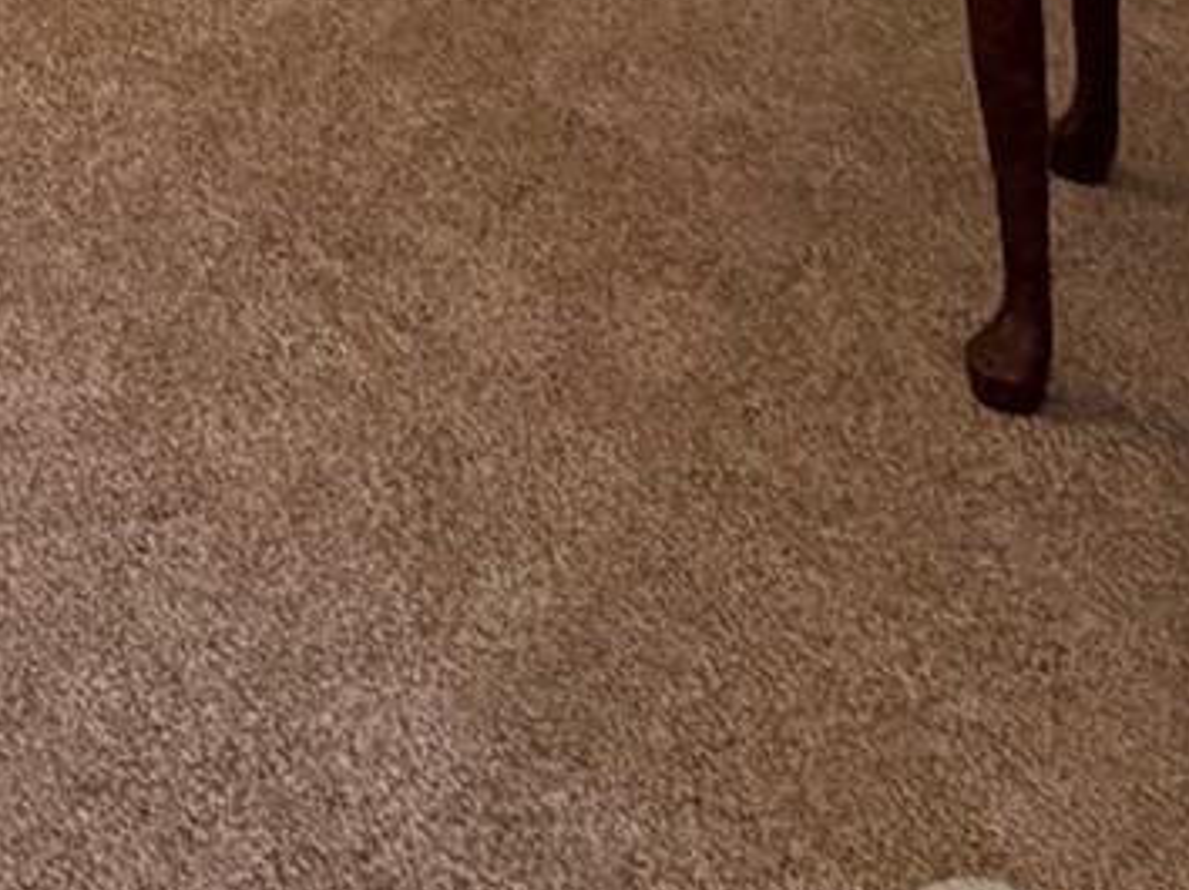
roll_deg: +1.7
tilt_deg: -2.6
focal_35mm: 81
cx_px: -920
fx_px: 2780
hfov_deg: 18.9
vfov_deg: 13.2
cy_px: -1290
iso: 250
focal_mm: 2.22
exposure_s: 1/121
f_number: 2.2
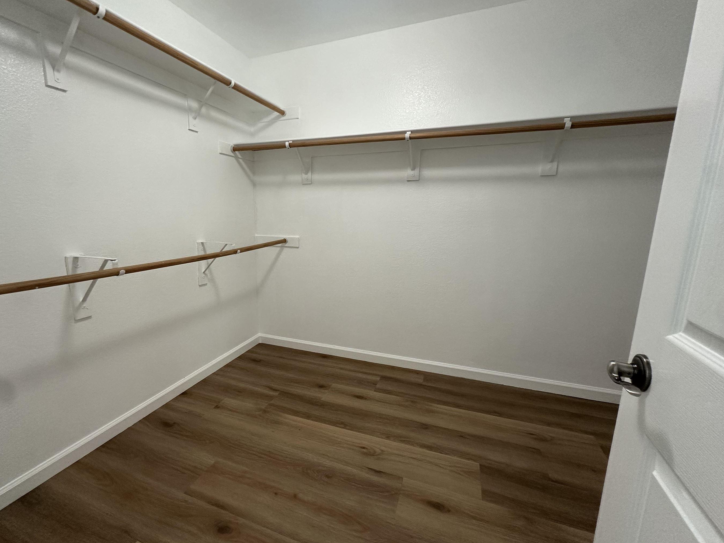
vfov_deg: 78.1
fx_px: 335
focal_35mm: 16
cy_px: 275
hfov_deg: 94.0
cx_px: 318
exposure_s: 1/120
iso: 250
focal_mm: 2.22
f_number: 2.2
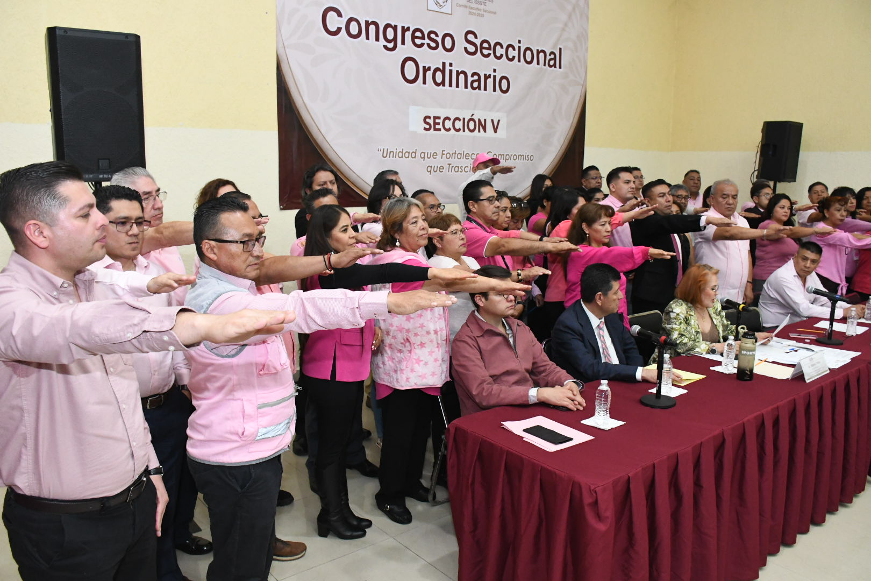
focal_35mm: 27
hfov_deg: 67.4
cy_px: 290
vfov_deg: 47.9
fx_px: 653
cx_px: 436
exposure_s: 1/125
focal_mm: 18
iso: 4000
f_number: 5.6
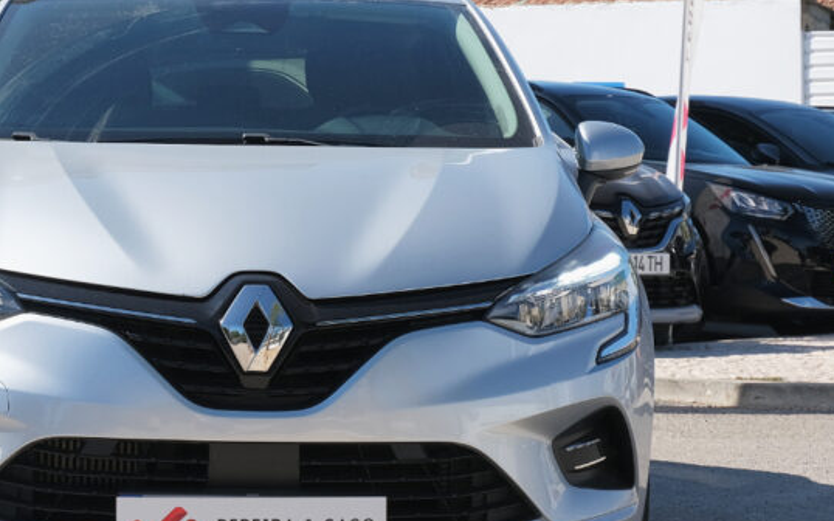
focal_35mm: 130
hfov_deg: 16.0
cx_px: 246
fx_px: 2954
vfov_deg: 10.1
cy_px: 292
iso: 160
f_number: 9
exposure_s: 1/250
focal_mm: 44.5
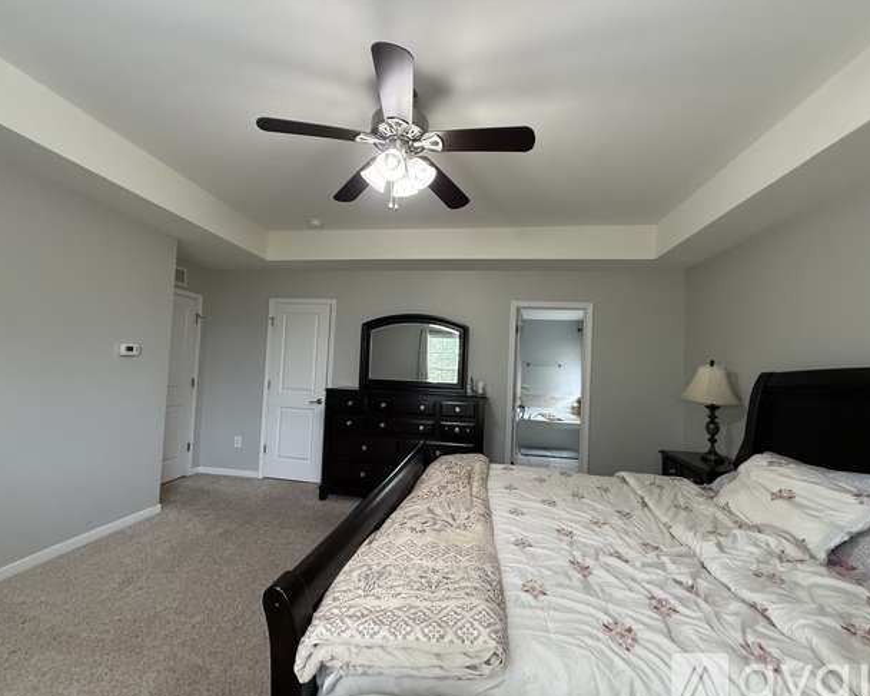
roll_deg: -2.1
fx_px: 386
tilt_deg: +2.4
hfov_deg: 96.8
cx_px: 426
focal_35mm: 15
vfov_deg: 84.0
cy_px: 352
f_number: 2.2
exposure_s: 1/120
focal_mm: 2.22
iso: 400
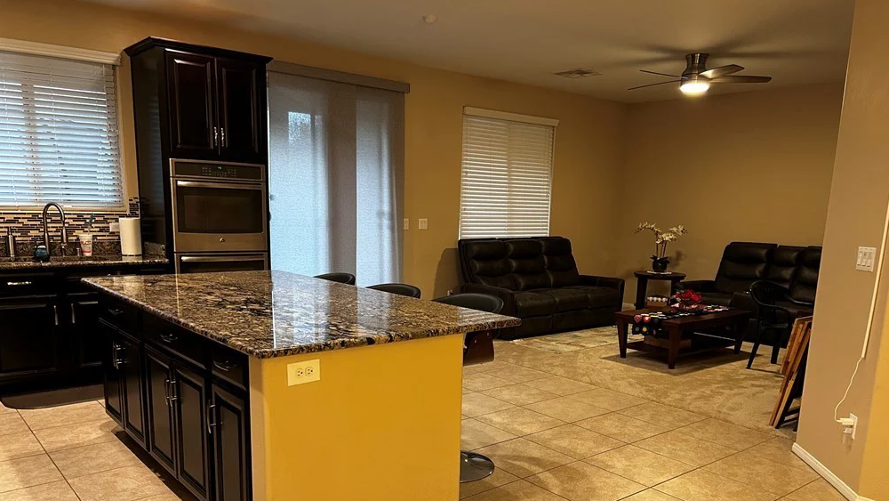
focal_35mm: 29
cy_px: 335
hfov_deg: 66.0
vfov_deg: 39.7
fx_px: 684
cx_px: 453
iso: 320
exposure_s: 1/60
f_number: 1.5
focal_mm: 5.7
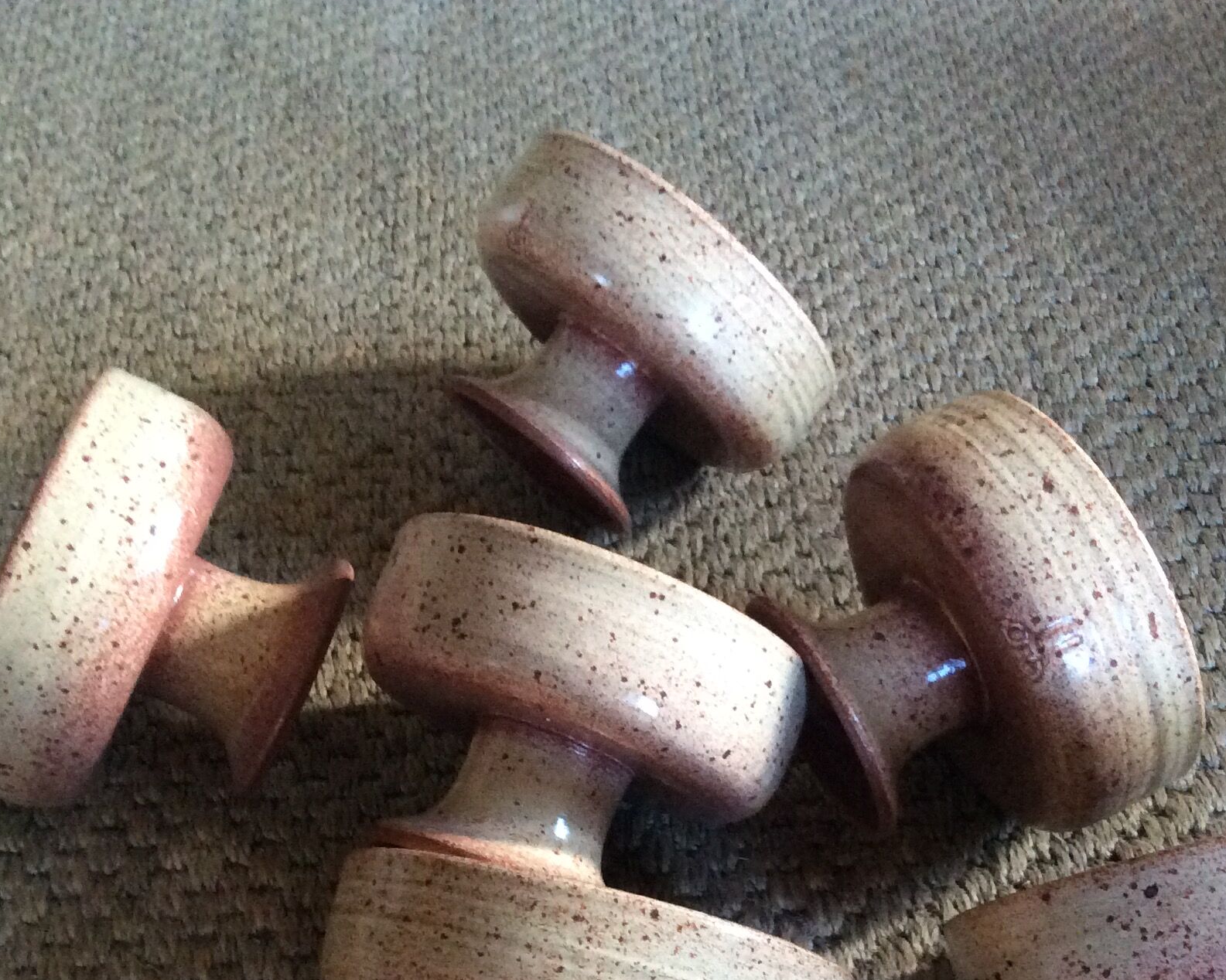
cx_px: 644
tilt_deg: -52.3
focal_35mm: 51
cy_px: 743
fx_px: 1851
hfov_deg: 36.6
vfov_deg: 29.2
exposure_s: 1/25
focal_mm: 3.3
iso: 250
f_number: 2.4
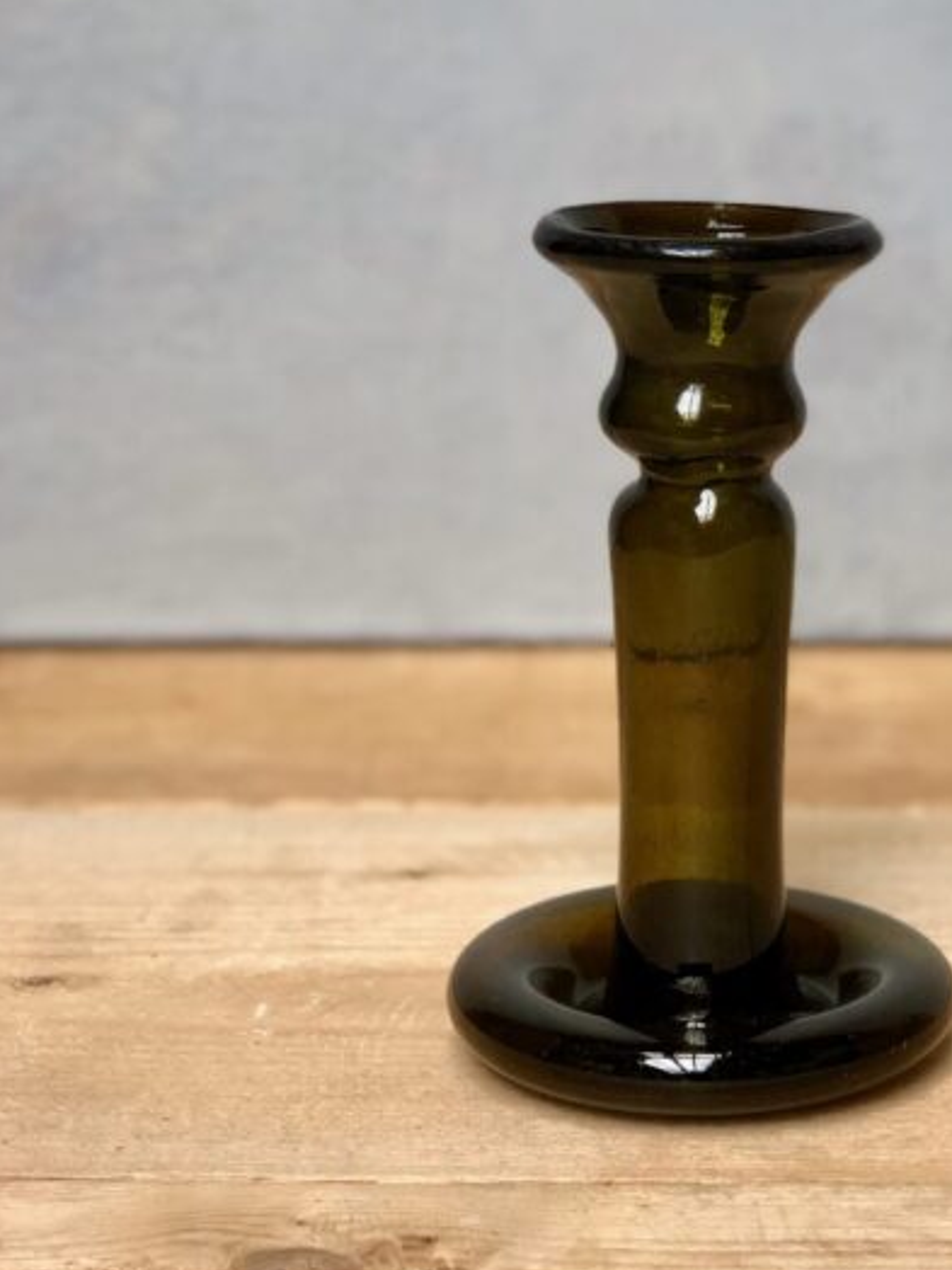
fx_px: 3190
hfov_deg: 16.9
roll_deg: +0.7
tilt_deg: -15.1
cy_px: 608
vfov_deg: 22.5
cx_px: 702
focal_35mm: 87
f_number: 2.8
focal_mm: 6.6
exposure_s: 1/30
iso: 25
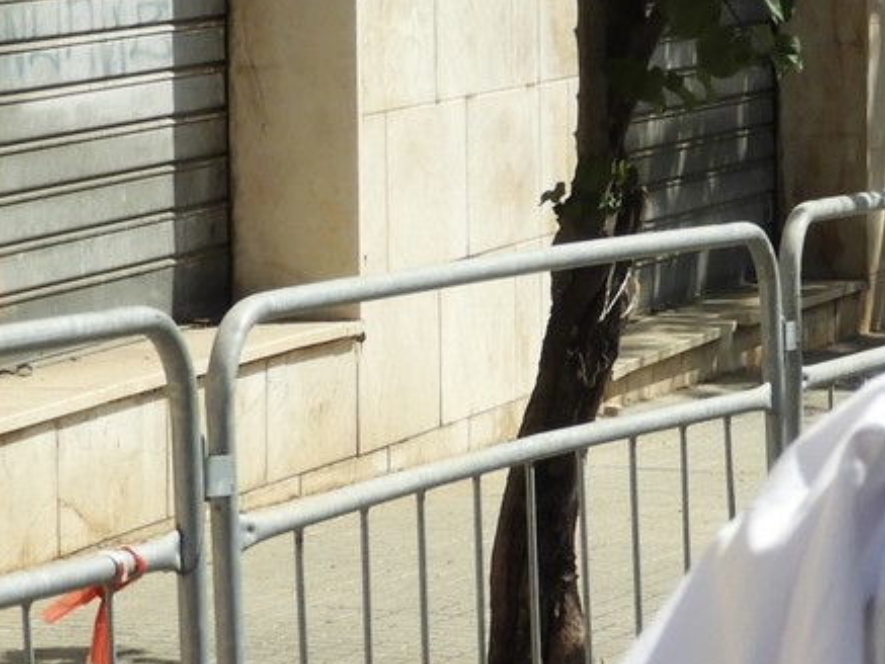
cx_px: 1365
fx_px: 5268
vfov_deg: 7.2
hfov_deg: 9.3
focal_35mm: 206
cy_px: 292
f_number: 4
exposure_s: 1/1000
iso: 100
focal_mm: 9
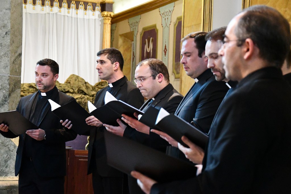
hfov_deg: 23.4
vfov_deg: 15.7
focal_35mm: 87
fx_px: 703
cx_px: 146
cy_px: 97
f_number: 5
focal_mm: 58
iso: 9000
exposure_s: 1/125
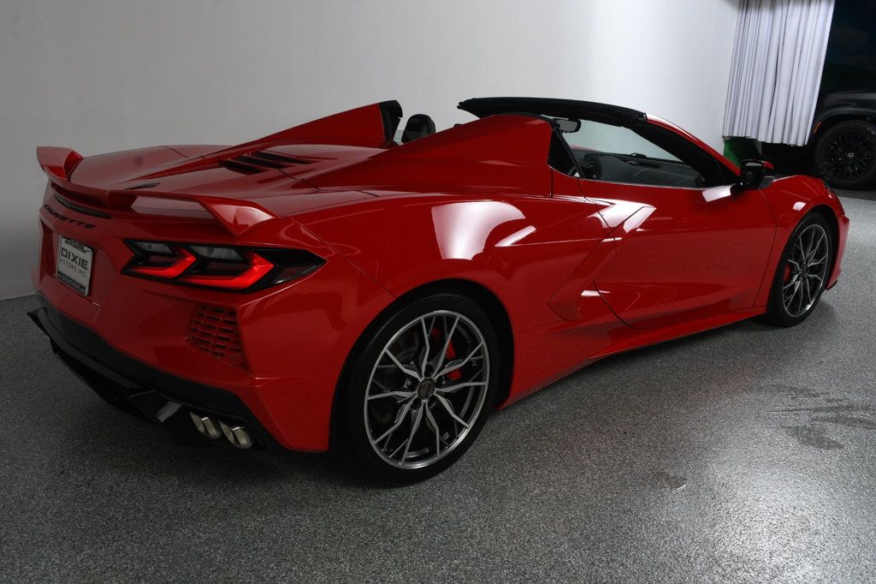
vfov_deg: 38.9
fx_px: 827
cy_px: 292
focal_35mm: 34
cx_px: 438
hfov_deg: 55.8
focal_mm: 23
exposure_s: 1/160
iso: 100
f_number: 13
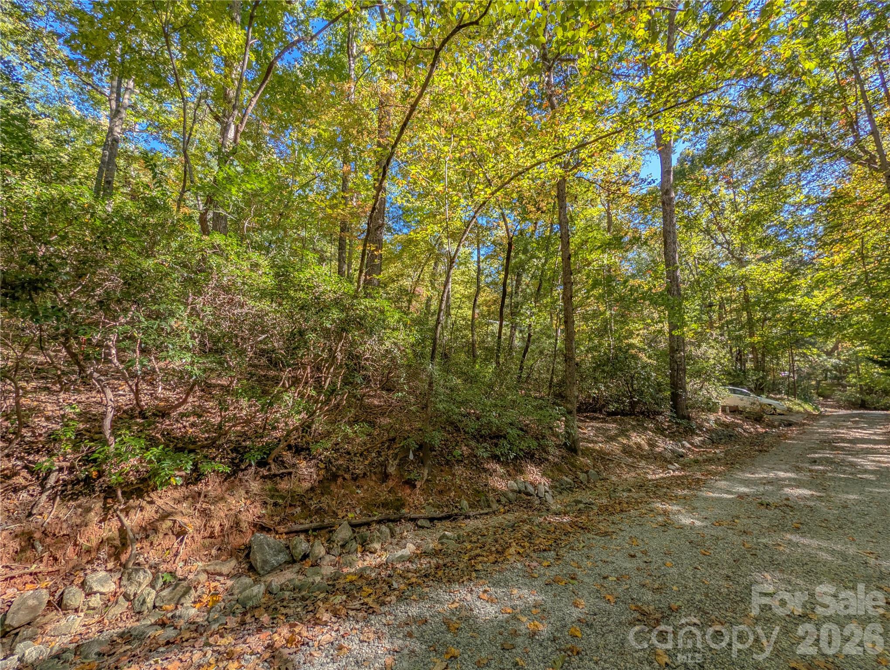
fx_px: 309
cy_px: 335
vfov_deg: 94.6
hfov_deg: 110.5
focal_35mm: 12
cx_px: 445
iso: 48
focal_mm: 2.02
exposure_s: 1/535
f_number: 1.7
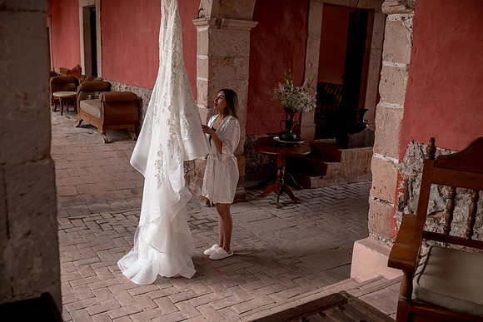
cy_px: 161
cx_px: 242
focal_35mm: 35
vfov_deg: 37.9
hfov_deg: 54.4
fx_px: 470
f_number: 3.2
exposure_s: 1/100
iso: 100
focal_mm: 35
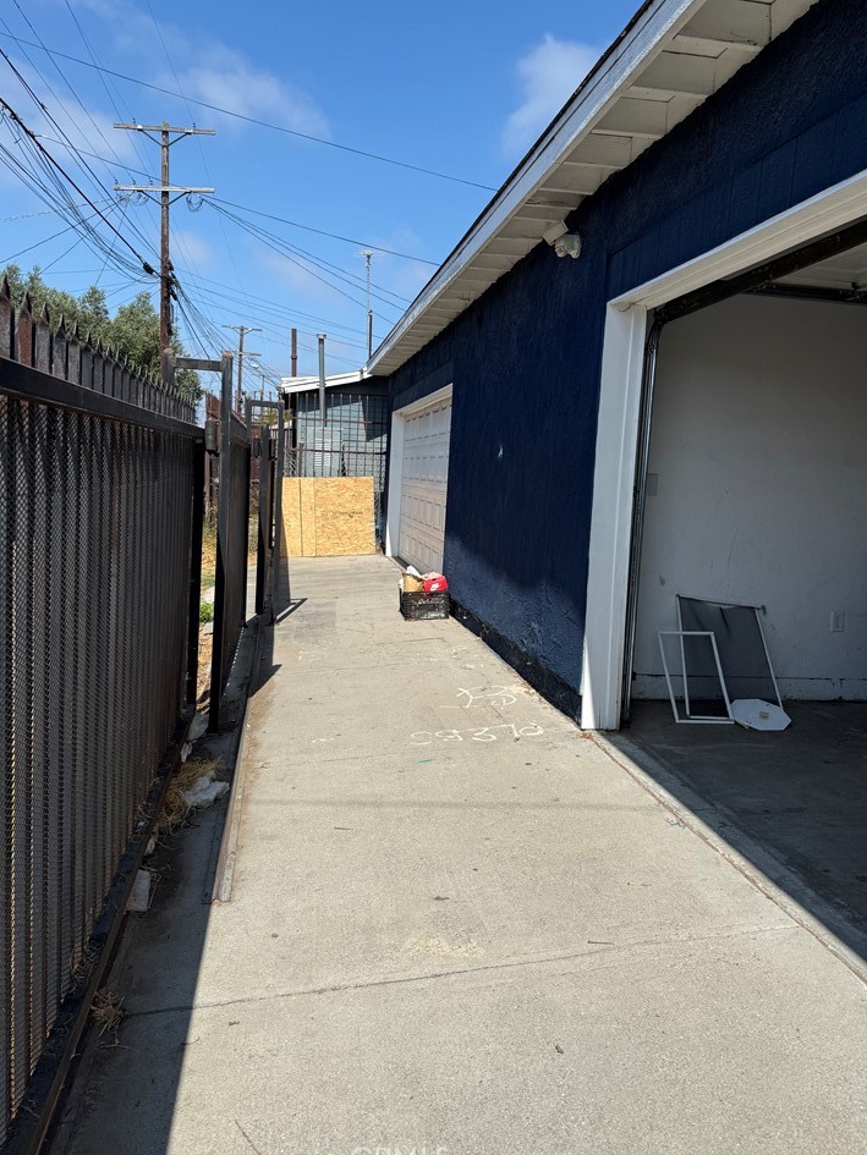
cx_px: 438
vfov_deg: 67.3
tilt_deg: -4.8
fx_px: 868
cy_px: 550
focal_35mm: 26
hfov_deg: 53.1
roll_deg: -3.4
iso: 80
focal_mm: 6.76
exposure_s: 1/5319
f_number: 1.78
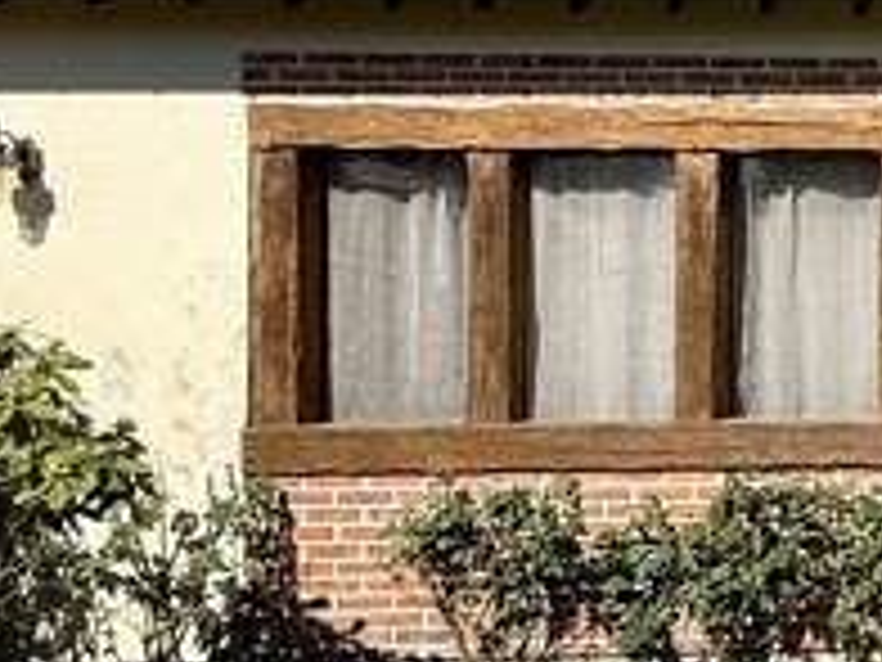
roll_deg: +0.5
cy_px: 293
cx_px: 1341
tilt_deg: -0.1
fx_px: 1452
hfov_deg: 25.2
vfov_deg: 25.6
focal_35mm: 57
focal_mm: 2.22
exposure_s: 1/2841
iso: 50
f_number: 2.2
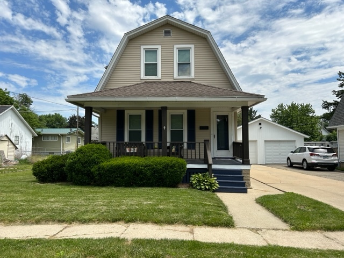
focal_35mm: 26
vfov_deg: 53.1
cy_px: 129
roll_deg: -0.2
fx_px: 258
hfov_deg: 67.3
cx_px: 172
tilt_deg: +4.8
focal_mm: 5.7
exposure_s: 1/4444
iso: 50
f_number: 1.5
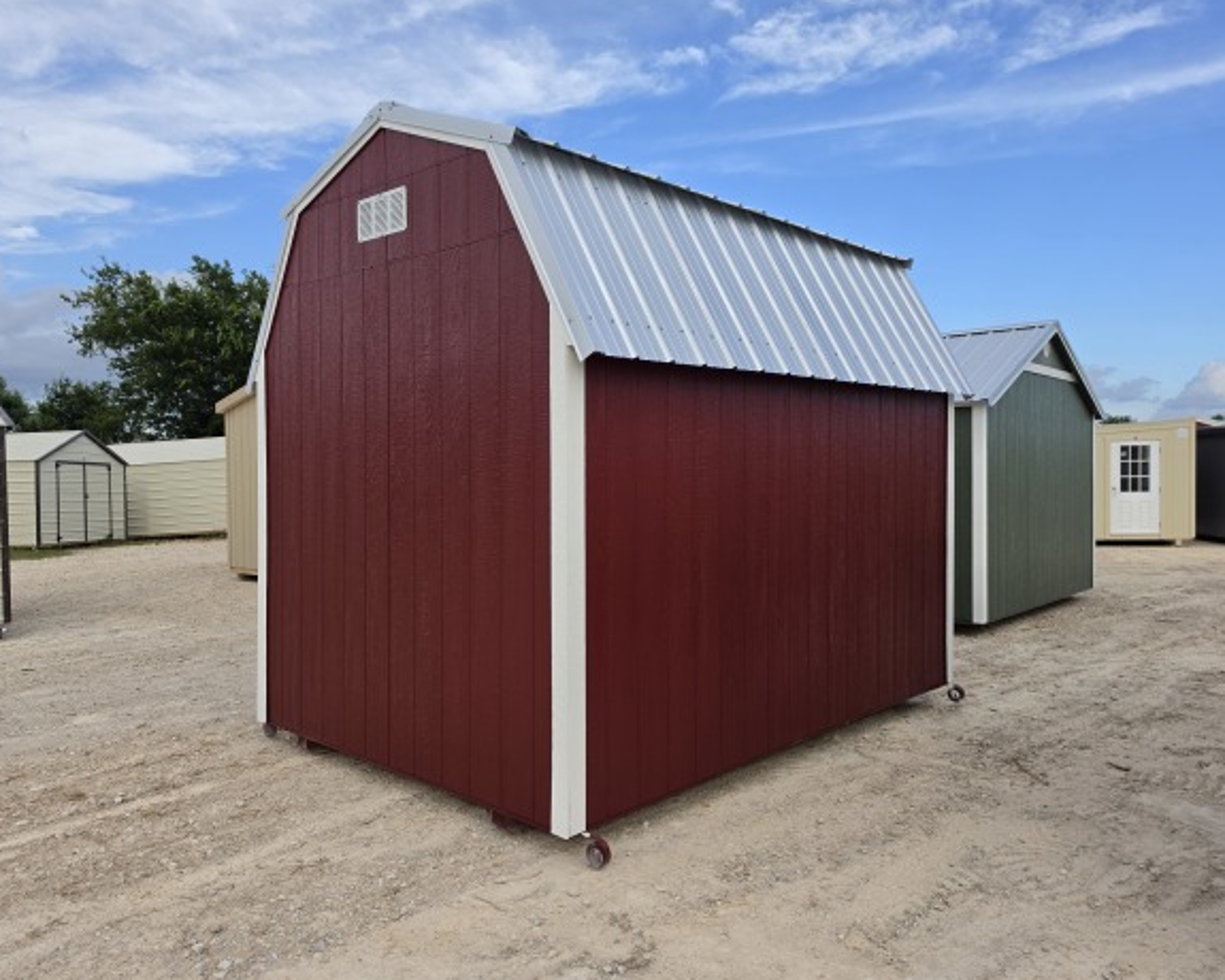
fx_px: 906
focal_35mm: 25
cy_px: 499
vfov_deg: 56.8
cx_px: 565
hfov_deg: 68.0
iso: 64
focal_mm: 6.5
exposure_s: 1/3436
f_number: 1.4
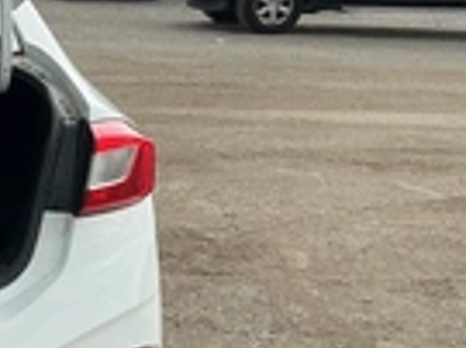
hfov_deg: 20.7
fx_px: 1116
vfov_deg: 17.7
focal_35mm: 83
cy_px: 141
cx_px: -193
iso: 25
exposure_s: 1/519
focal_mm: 3
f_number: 1.8
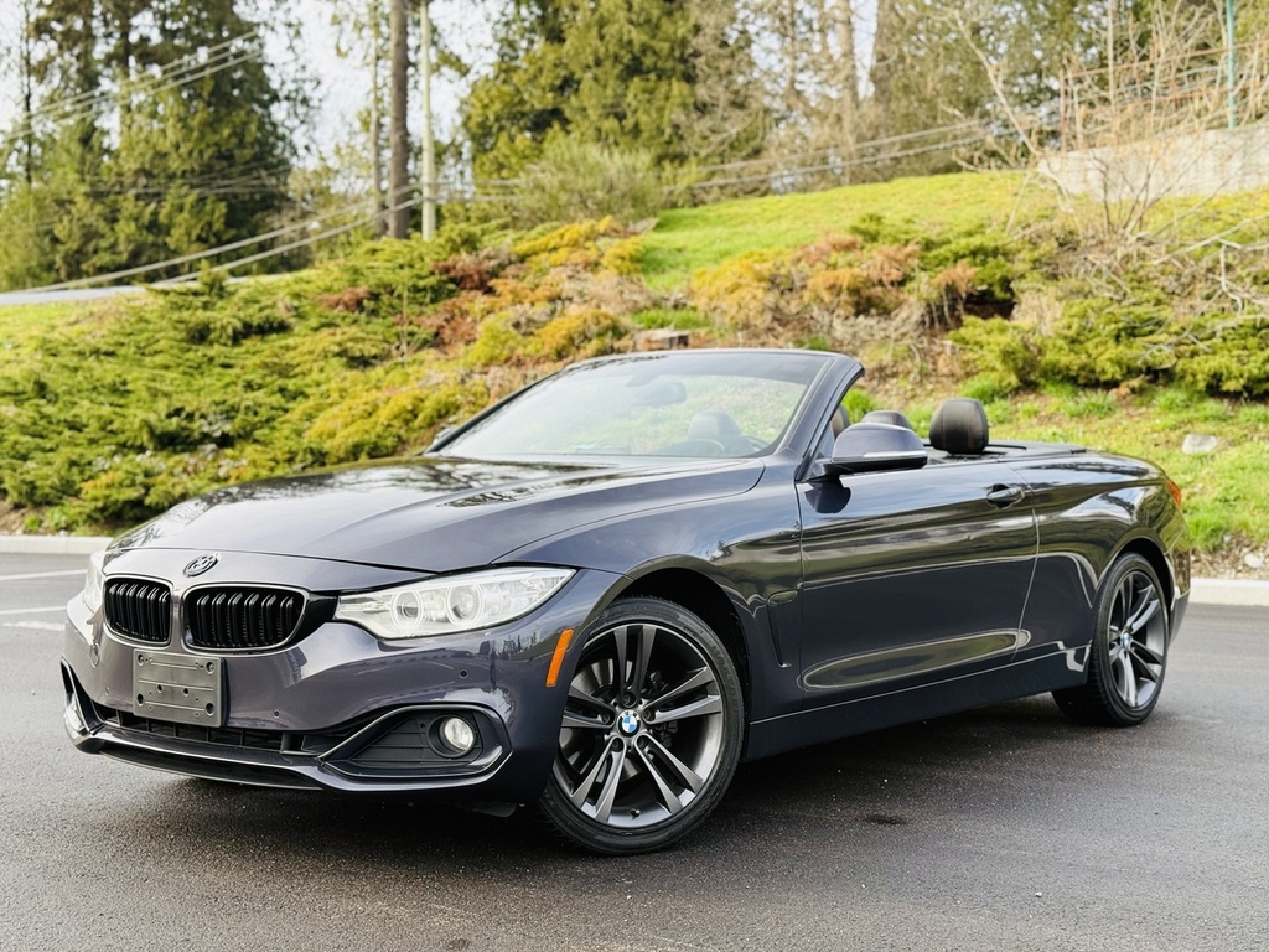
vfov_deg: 30.3
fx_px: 1760
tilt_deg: +1.1
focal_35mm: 48
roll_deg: +0.0
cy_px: 476
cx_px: 634
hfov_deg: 39.7
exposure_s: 1/561
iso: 64
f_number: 1.78
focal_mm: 6.76
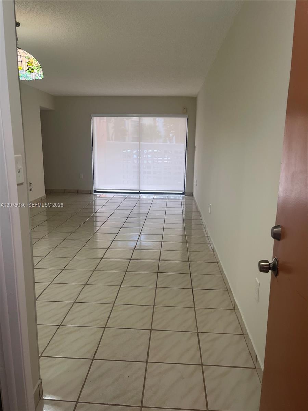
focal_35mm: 25
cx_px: 154
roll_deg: -0.7
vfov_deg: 69.4
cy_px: 206
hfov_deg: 54.9
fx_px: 297
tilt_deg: -12.2
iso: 125
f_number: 1.6
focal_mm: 5.1
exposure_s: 1/120
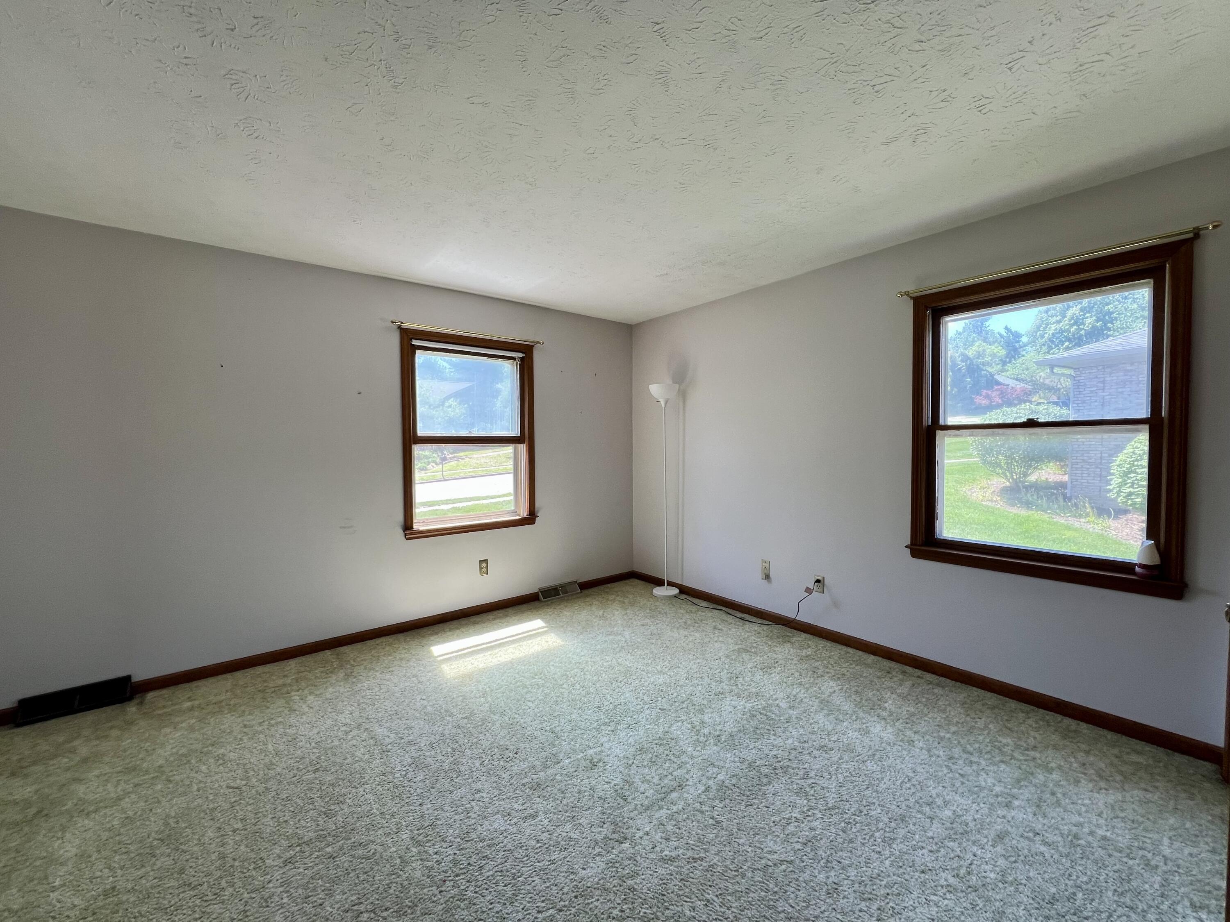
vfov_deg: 89.9
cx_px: 615
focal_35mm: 13
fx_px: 462
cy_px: 461
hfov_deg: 106.2
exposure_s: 1/99
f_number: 1.8
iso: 40
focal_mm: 1.57
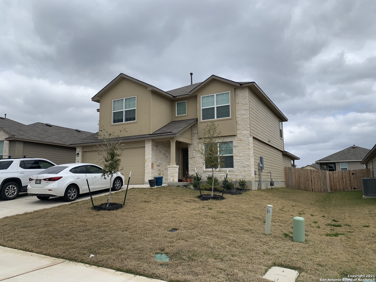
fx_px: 282
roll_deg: +1.5
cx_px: 188
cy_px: 141
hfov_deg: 67.3
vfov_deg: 53.1
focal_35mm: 26
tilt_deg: +9.8
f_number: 1.8
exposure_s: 1/2257
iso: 25
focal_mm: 4.25
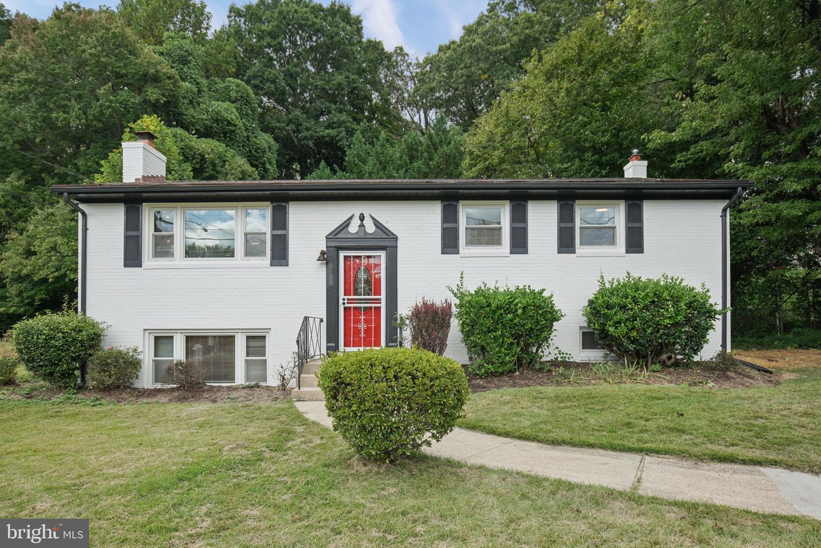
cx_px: 410
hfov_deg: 84.0
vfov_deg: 61.9
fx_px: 456
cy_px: 274
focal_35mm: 20
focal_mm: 20
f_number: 5.6
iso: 125
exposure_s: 1/160
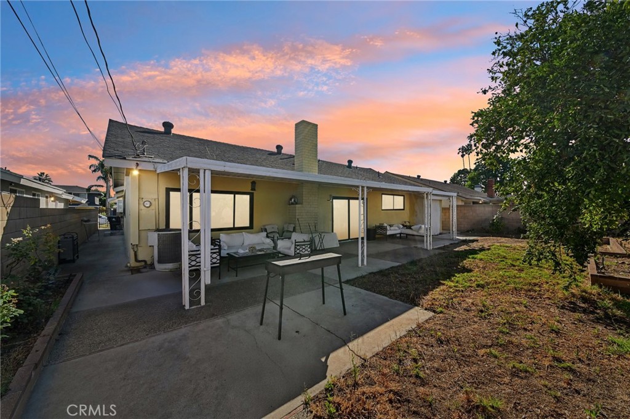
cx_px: 315
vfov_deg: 85.3
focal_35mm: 13
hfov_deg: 108.4
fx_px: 227
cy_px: 210
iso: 250
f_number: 22
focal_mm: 13
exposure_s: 1/30
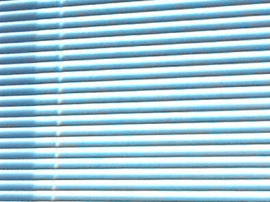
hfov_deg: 7.9
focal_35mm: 198
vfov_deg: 7.4
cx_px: -655
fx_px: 1543
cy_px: 264
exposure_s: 1/50
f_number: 3.2
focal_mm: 4.6
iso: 80
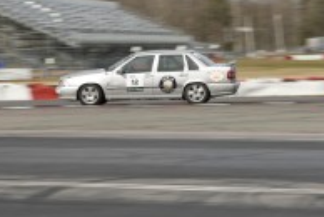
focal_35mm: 180
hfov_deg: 11.4
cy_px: 74
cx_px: 167
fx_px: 1622
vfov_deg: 7.7
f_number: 9
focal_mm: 70
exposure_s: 1/100
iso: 100
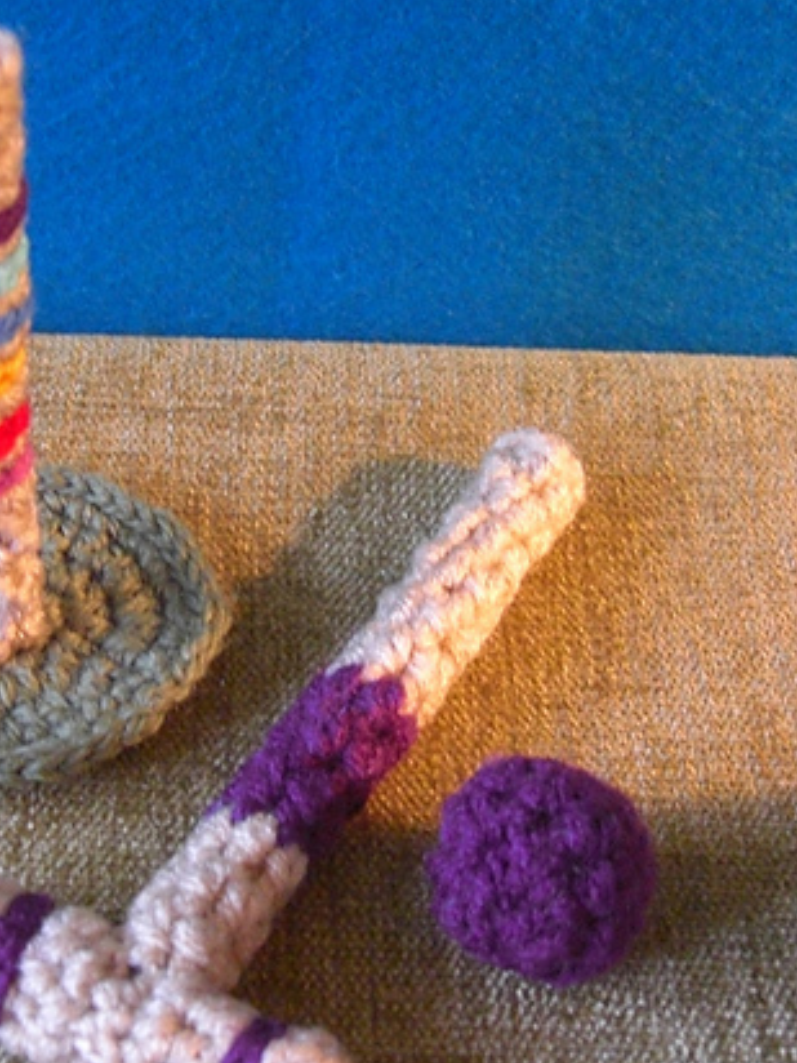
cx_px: 227
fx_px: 1811
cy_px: 493
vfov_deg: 32.7
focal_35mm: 59
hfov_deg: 24.6
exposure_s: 1/20
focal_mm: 7.9
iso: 800
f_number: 2.8
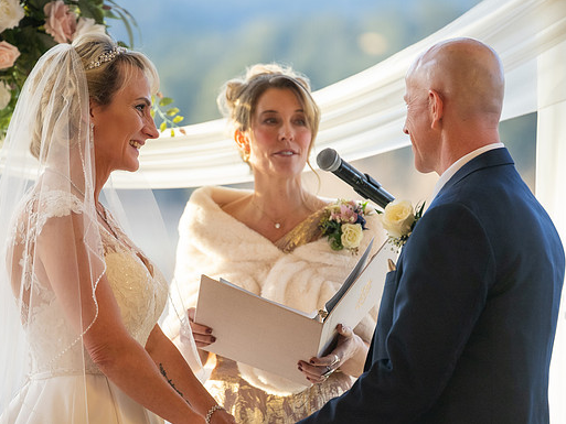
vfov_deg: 7.0
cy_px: 220
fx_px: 3484
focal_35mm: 213
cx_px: 279
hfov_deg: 9.3
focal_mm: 180
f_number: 2.8
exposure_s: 1/320
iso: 800
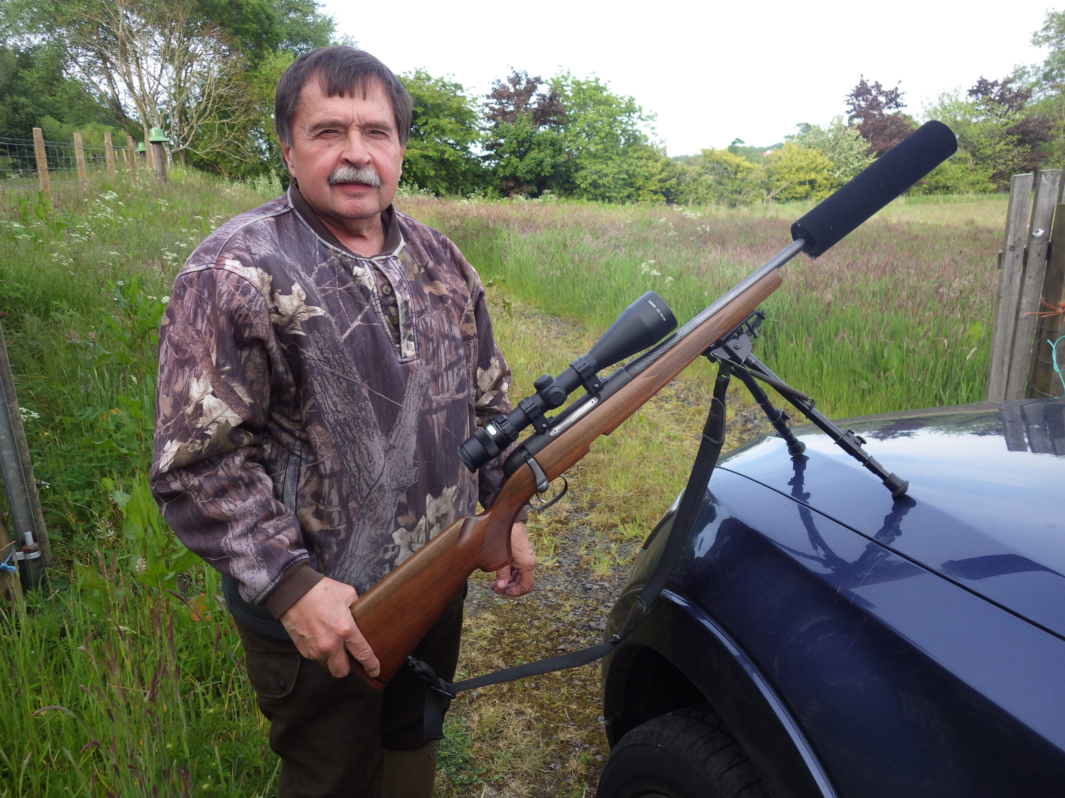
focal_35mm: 25
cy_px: 399
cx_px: 532
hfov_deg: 69.4
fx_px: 769
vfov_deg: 54.9
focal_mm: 4.5
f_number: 2.8
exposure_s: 1/320
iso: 125
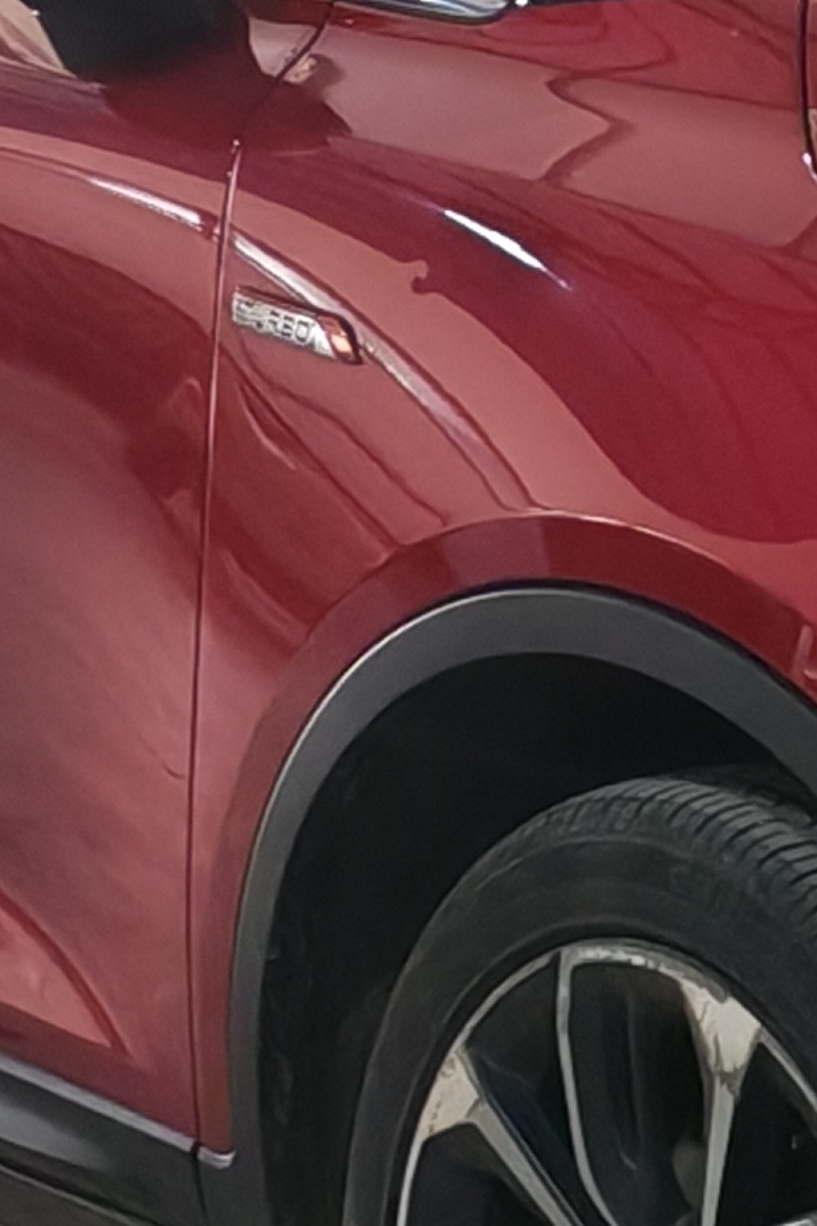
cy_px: 713
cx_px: 1068
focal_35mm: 189
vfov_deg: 10.9
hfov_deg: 7.2
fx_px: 6433
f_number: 1.95
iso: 64
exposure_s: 1/100
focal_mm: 5.52
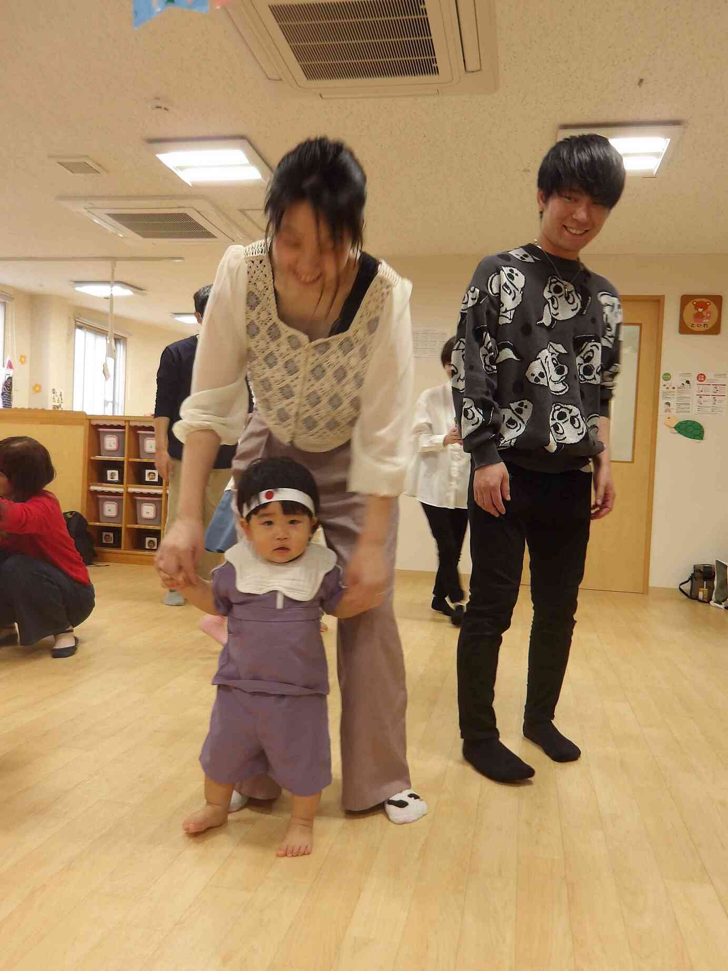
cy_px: 486
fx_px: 757
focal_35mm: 27
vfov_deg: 65.3
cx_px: 364
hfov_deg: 51.4
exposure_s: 1/44
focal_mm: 4.9
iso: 100
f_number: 3
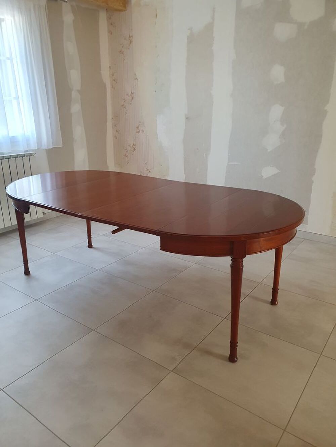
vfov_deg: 67.3
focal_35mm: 26
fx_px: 336
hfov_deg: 53.1
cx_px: 168
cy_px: 224
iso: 250
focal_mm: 4.32
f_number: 2.4
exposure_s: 1/40
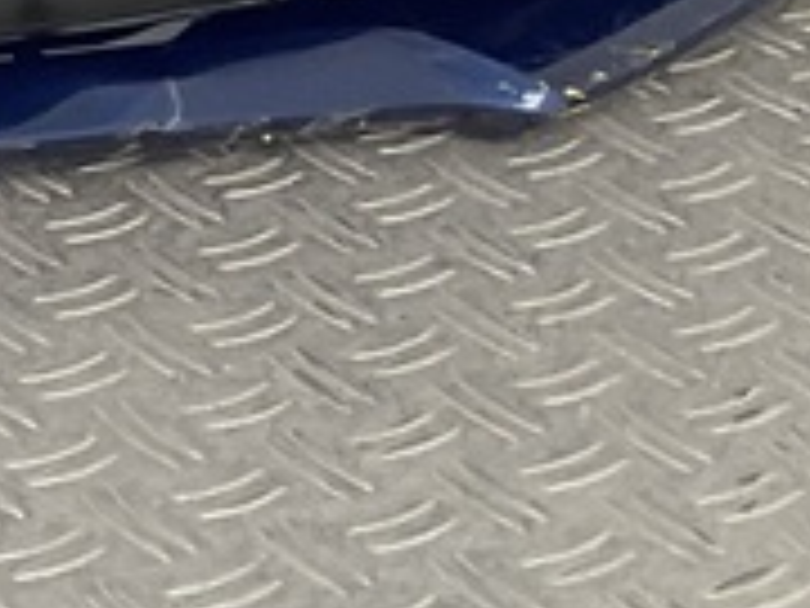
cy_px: -594
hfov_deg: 10.8
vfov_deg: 8.7
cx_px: -963
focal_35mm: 162
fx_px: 3791
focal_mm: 3
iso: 20
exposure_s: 1/120
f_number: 1.8
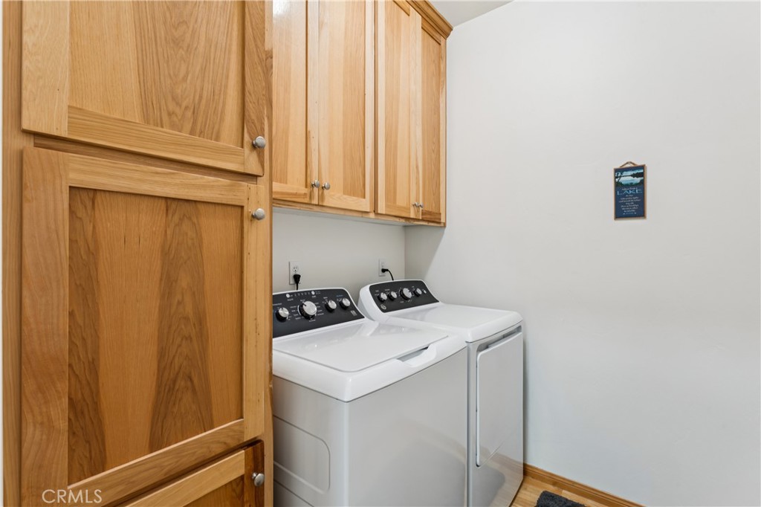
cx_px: 380
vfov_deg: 71.7
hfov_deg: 94.7
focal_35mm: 17
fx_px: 351
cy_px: 254
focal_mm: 16.6
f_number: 13
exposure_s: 1
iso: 100
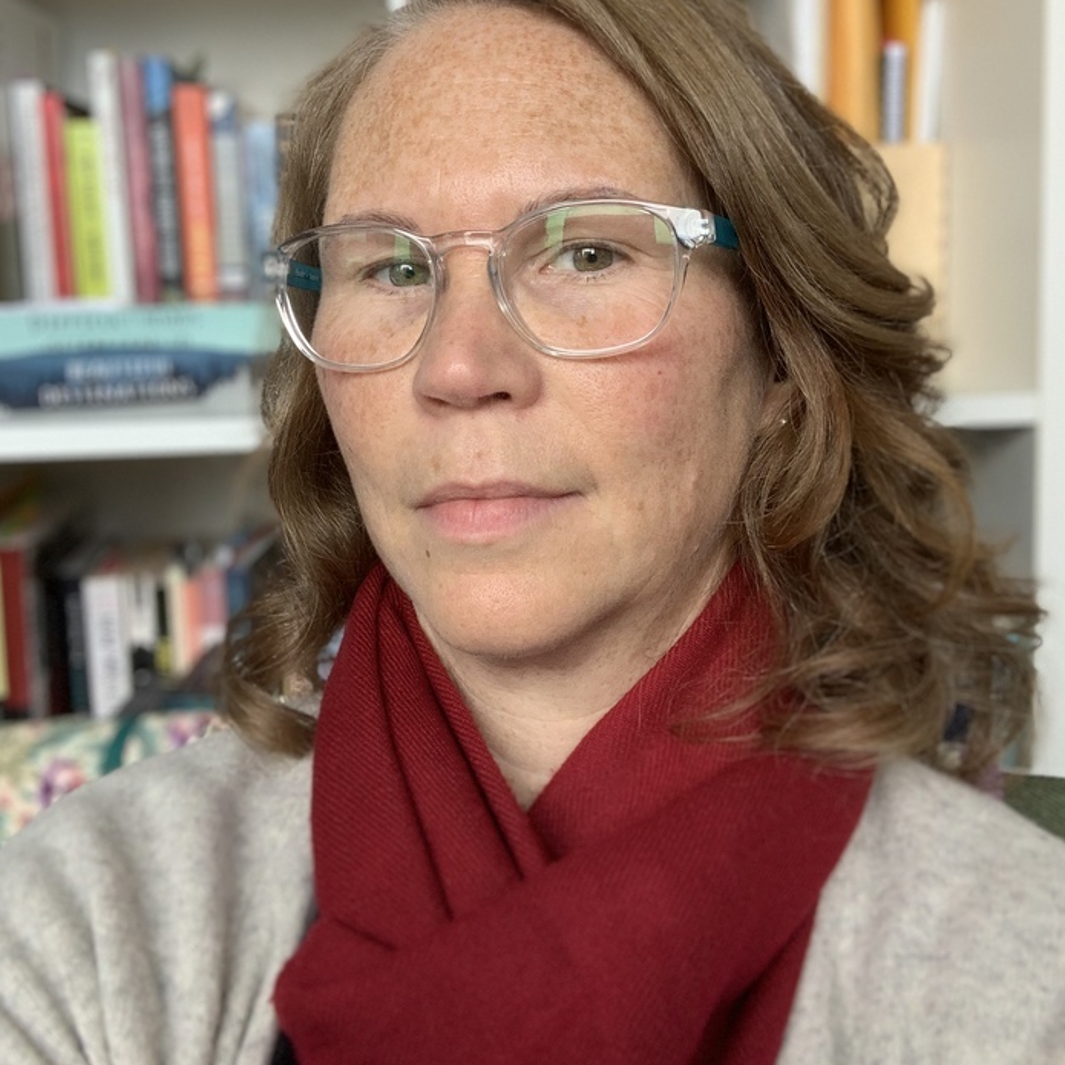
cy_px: 434
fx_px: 1323
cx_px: 530
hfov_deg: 43.9
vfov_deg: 43.7
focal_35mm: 38
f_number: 2.2
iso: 80
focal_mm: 2.87
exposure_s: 1/60
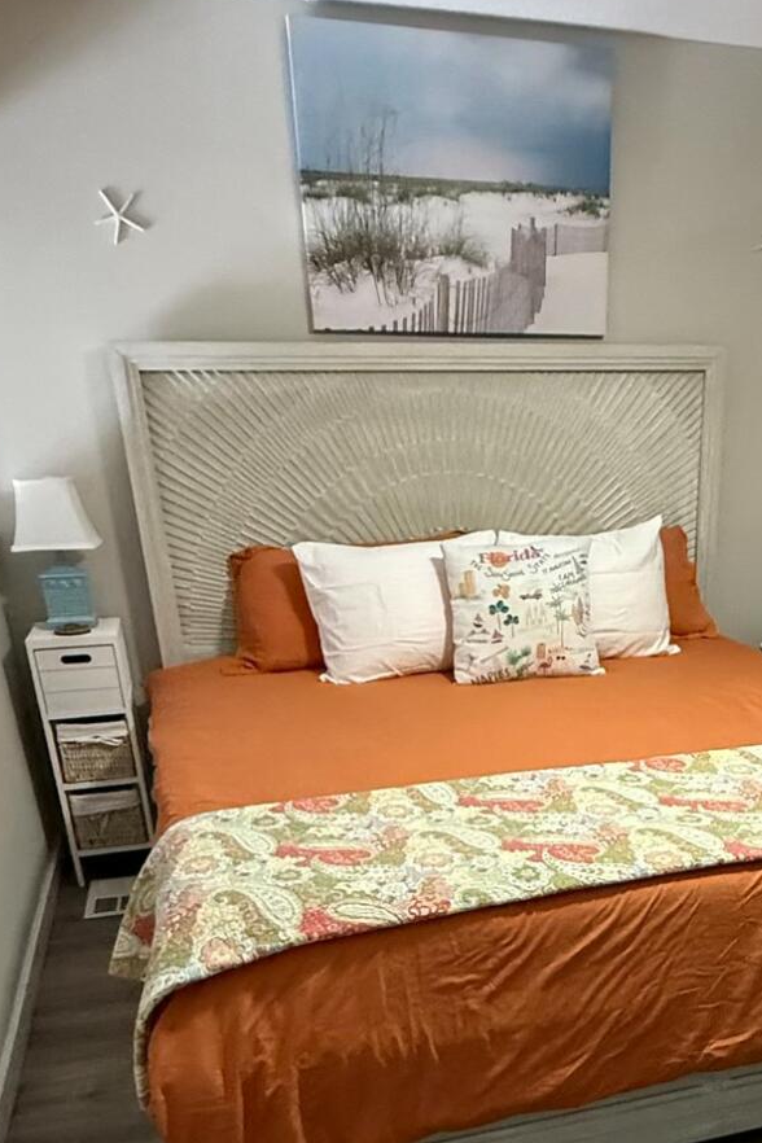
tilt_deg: -25.4
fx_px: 1048
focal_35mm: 33
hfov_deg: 39.0
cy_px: 905
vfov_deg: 53.6
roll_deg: -0.5
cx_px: 561
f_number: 2.2
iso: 800
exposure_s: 1/60
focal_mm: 2.22
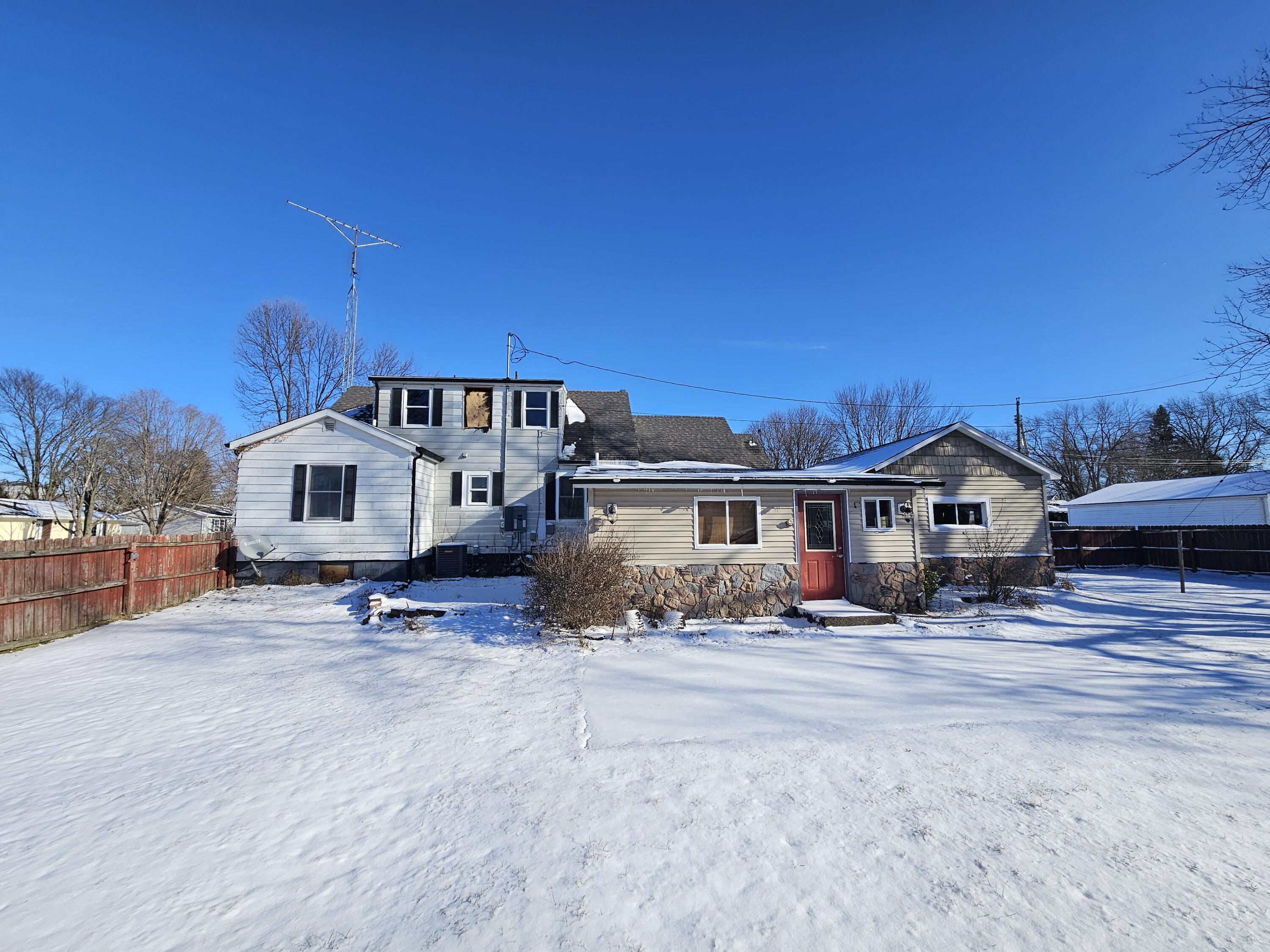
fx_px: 477
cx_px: 635
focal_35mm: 13
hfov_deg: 106.2
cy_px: 476
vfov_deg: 89.9
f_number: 2.2
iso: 50
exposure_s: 1/2186
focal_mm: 2.2
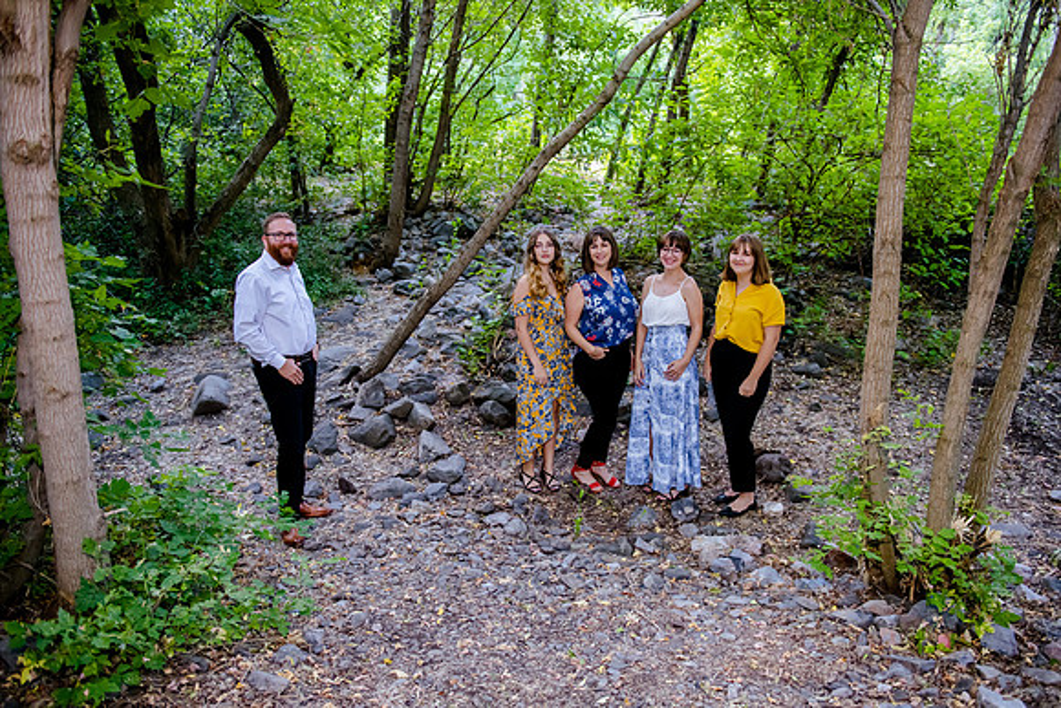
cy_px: 370
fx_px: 831
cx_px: 542
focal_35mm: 28
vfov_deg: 46.1
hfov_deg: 65.1
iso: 2500
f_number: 2.8
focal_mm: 27
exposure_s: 1/100
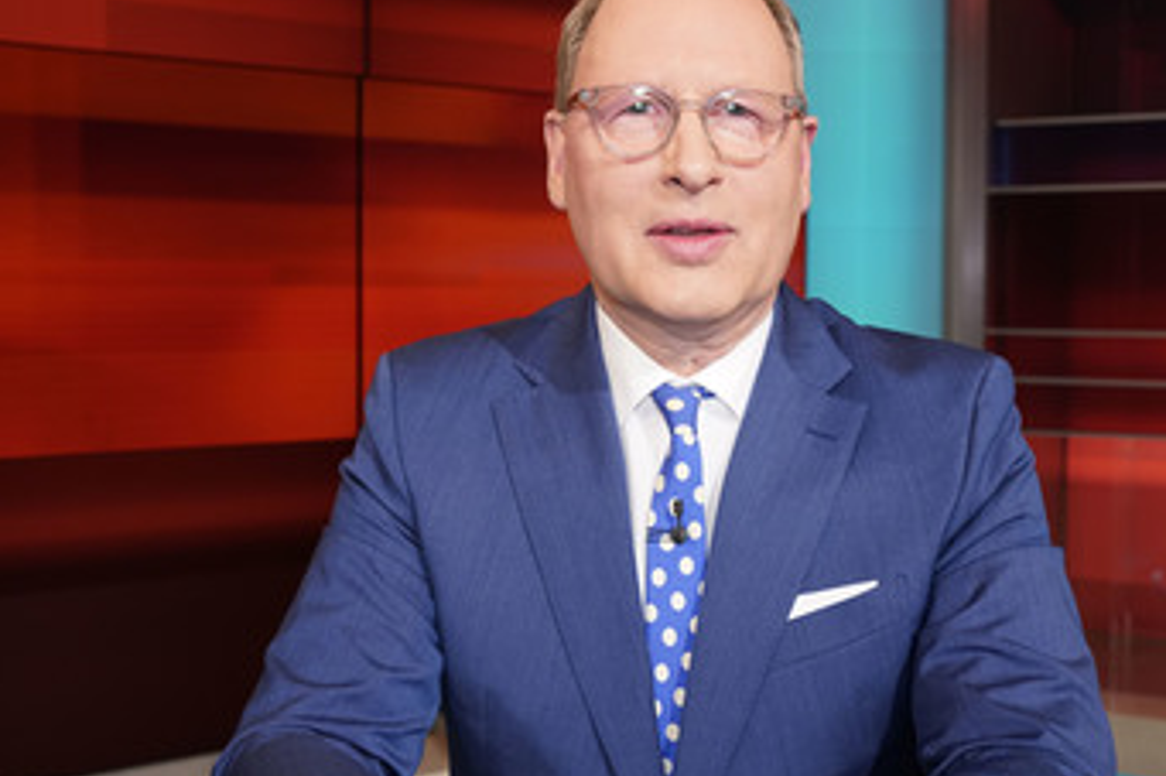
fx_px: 1586
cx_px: 658
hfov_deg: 40.3
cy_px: 403
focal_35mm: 49
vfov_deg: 27.5
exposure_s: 1/125
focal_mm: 37
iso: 2000
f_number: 5.6
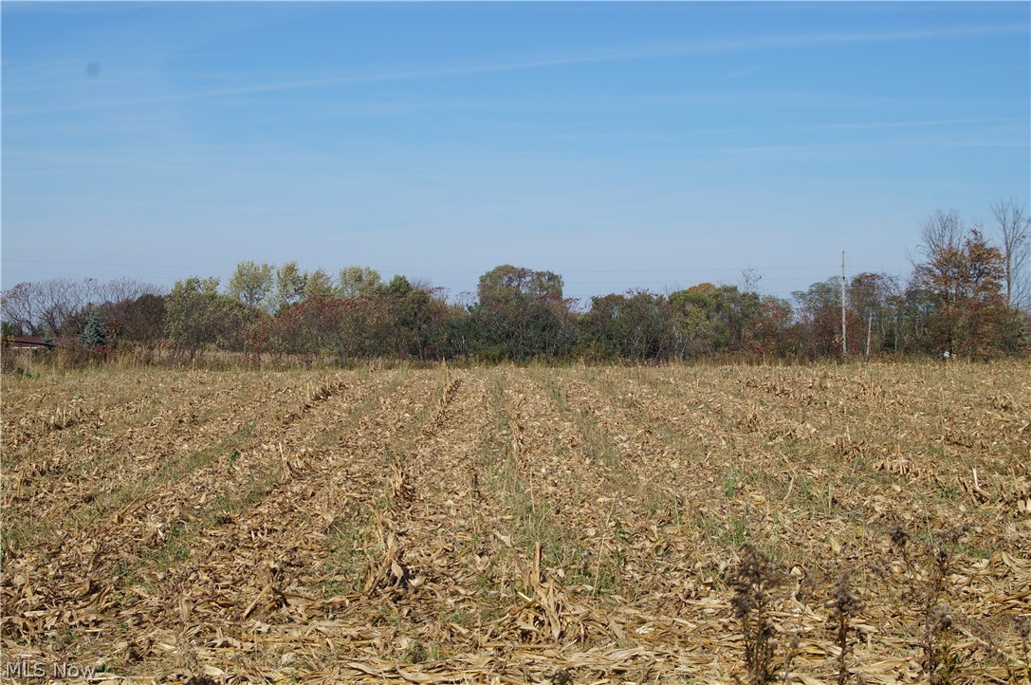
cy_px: 342
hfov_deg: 29.9
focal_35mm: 68
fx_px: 1931
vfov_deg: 20.1
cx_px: 516
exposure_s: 1/200
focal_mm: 45
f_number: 13
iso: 100
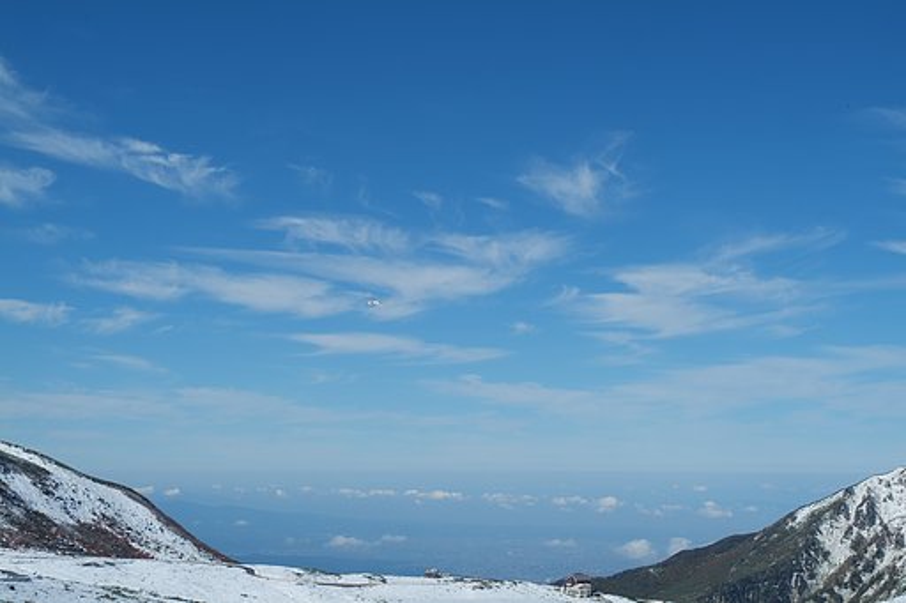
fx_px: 1333
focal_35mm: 53
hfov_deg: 37.5
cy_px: 302
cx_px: 453
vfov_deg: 25.5
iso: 100
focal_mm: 35
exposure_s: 1/125
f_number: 13
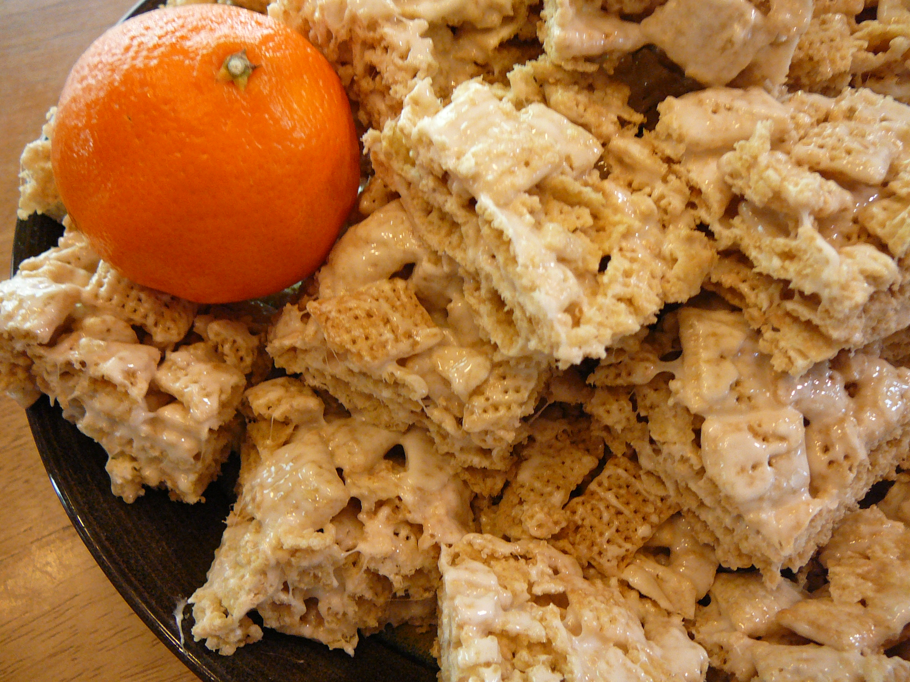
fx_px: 920
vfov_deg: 40.7
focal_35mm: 35
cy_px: 341
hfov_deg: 52.6
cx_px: 455
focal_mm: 5.2
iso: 200
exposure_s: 1/15
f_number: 2.8
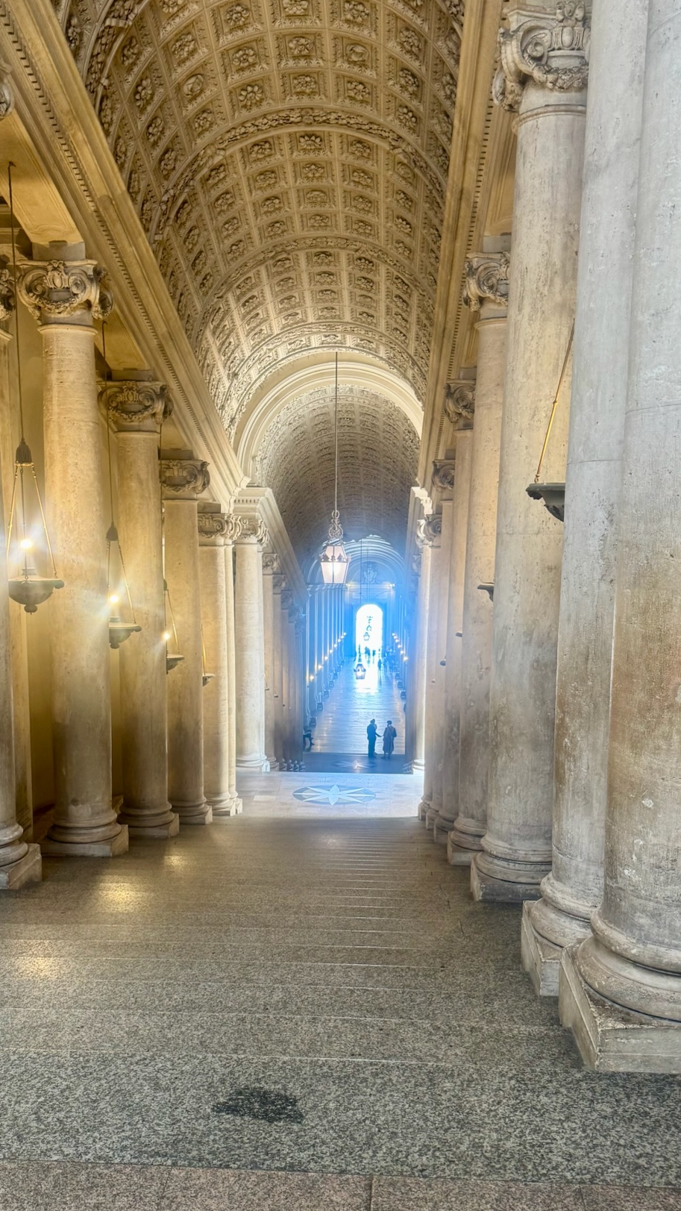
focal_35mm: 33
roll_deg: -0.1
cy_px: 709
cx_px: 298
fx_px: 1059
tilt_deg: -8.6
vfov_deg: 59.1
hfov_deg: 35.6
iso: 160
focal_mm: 6.76
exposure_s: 1/50
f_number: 1.78
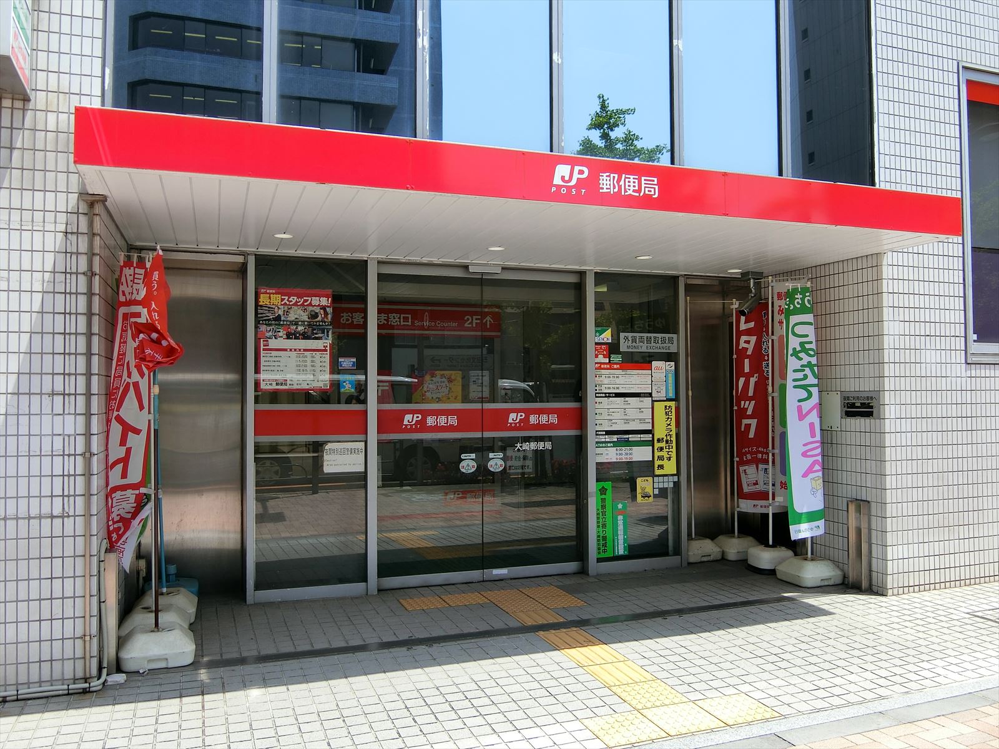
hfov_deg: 60.0
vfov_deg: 46.8
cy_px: 374
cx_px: 500
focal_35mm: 30
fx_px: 866
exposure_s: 1/640
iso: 80
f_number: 3.3
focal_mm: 6.4
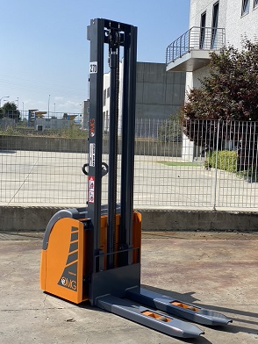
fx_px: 527
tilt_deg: -2.3
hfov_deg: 27.5
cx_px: 127
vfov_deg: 36.2
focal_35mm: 53
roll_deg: -2.5
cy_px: 170
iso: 20
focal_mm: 6
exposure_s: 1/1845
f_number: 2
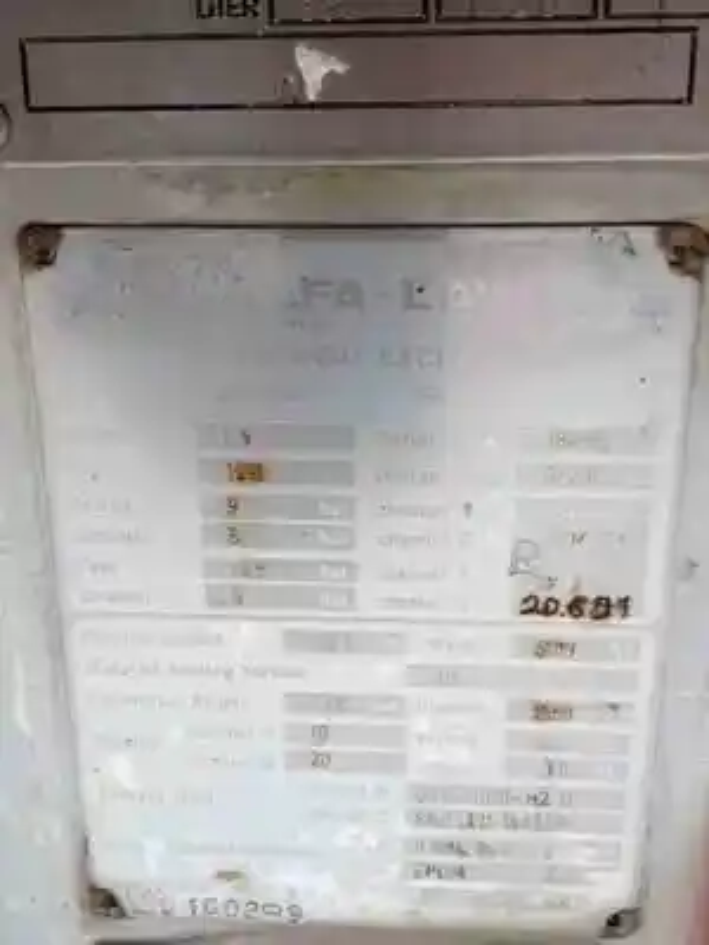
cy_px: 472
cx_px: 354
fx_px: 956
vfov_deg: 52.6
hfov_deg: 40.7
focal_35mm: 35
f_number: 2.4
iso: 50
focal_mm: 4.28
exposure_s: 1/201
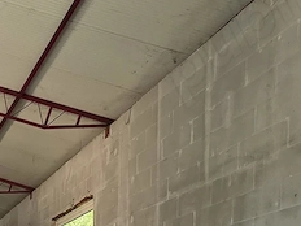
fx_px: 487
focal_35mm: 56
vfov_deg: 21.7
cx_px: -153
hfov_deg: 25.5
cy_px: 342
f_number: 1.9
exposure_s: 1/50
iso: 250
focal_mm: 2.2
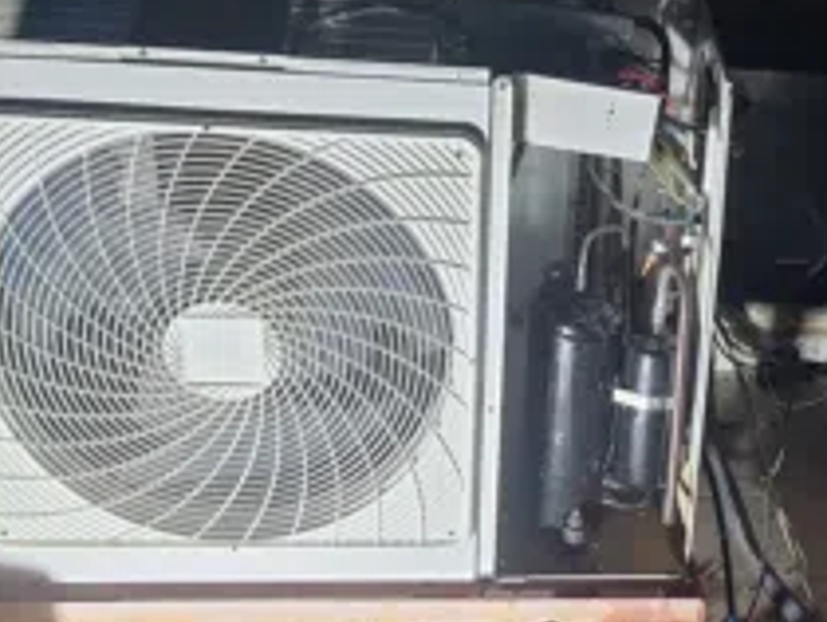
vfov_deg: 20.6
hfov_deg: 26.9
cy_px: 571
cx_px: 729
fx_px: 1674
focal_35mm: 70
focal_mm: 5.54
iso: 80
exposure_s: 1/40
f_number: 1.8
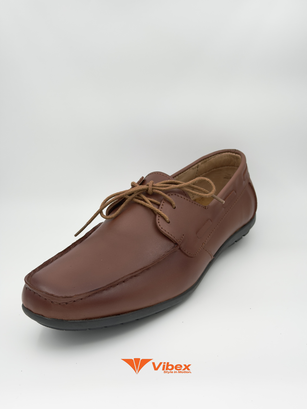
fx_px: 568
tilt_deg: -21.4
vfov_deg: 39.7
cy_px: 204
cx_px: 154
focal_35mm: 48
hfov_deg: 30.3
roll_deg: +0.3
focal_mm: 6.76
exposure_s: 1/1330
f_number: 1.78
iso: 64
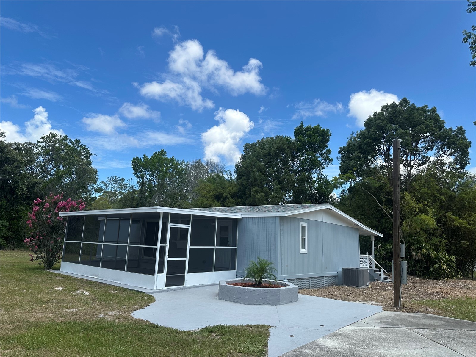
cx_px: 238
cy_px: 178
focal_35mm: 24
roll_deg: -2.8
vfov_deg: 56.8
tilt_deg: +11.2
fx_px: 330
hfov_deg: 71.6
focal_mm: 6.86
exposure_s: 1/3861
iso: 80
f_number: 1.78
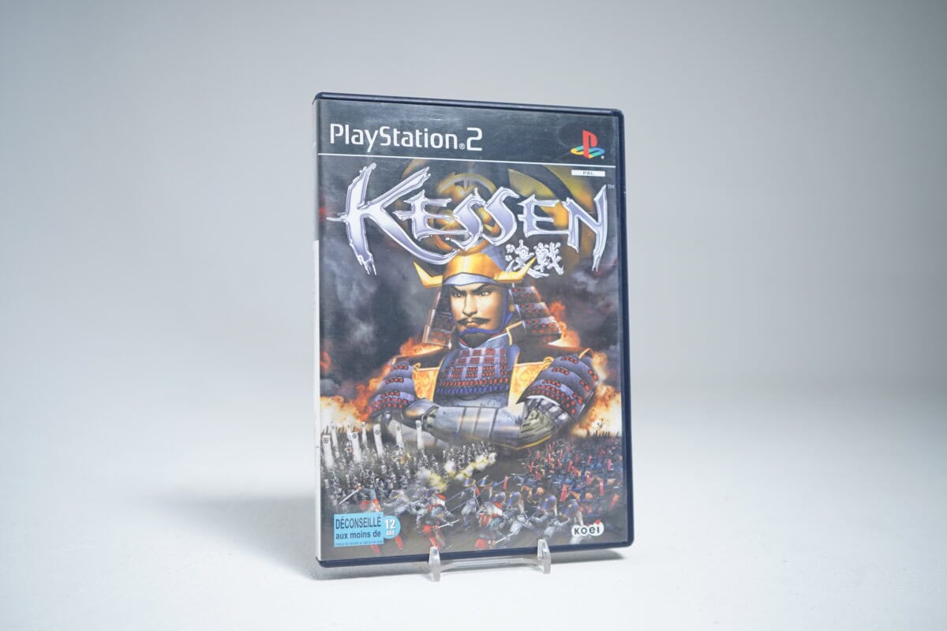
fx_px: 973
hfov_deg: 51.9
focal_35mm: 37
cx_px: 474
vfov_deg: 35.9
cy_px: 316
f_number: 4
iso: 500
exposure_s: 1/30
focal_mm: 37
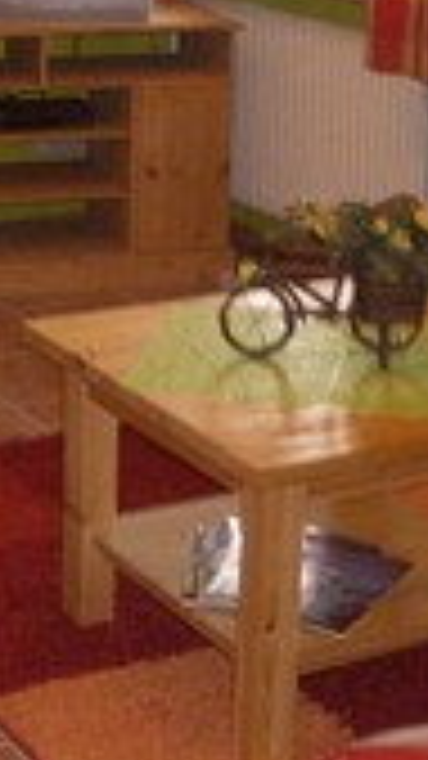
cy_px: 247
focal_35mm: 93
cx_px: 104
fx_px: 1877
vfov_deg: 22.8
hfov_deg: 13.0
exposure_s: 1/40
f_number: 4
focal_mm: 4.8
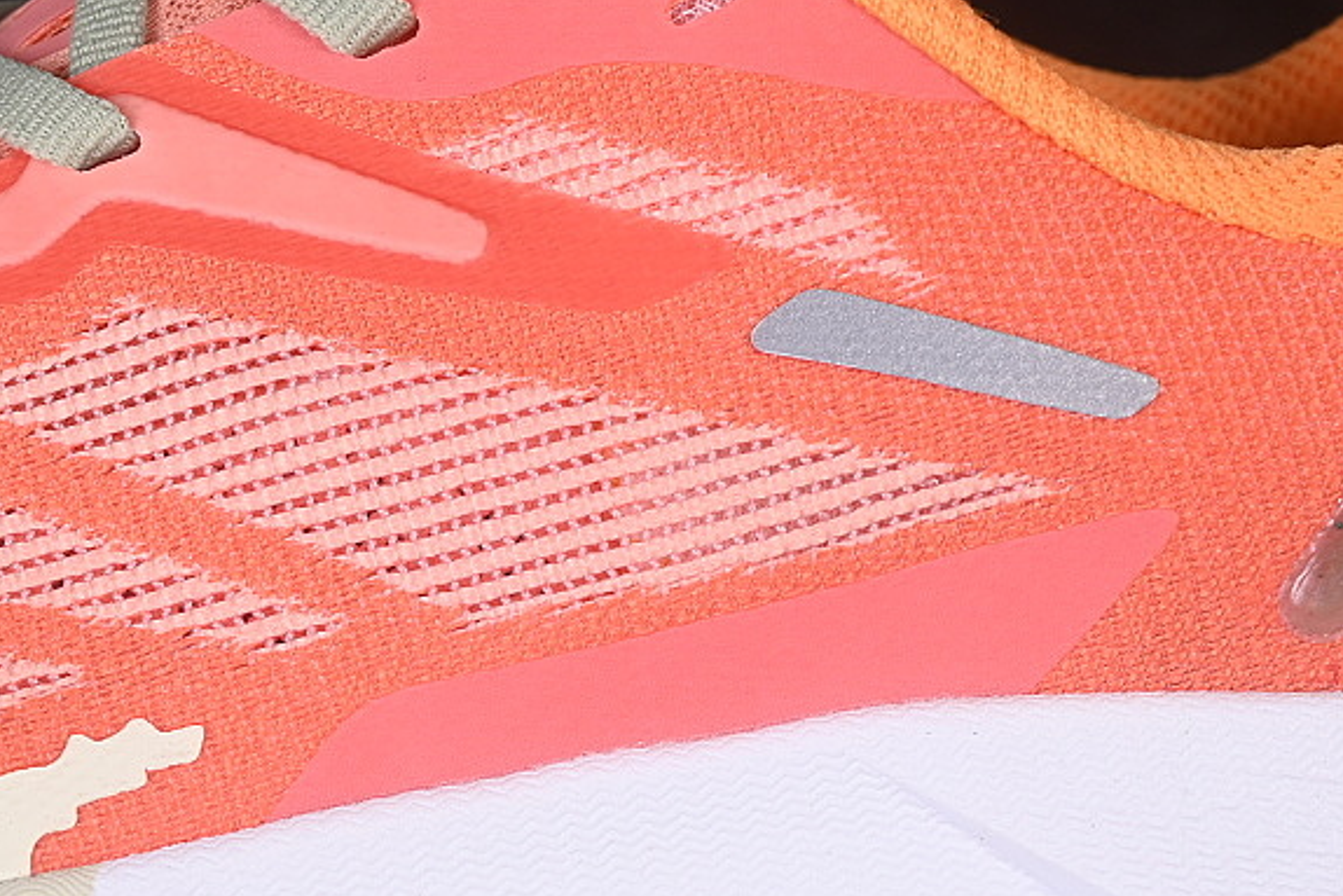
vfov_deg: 9.7
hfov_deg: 14.5
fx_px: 5261
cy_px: 681
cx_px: 496
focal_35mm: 141
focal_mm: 50
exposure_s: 1/80
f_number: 7.1
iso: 160
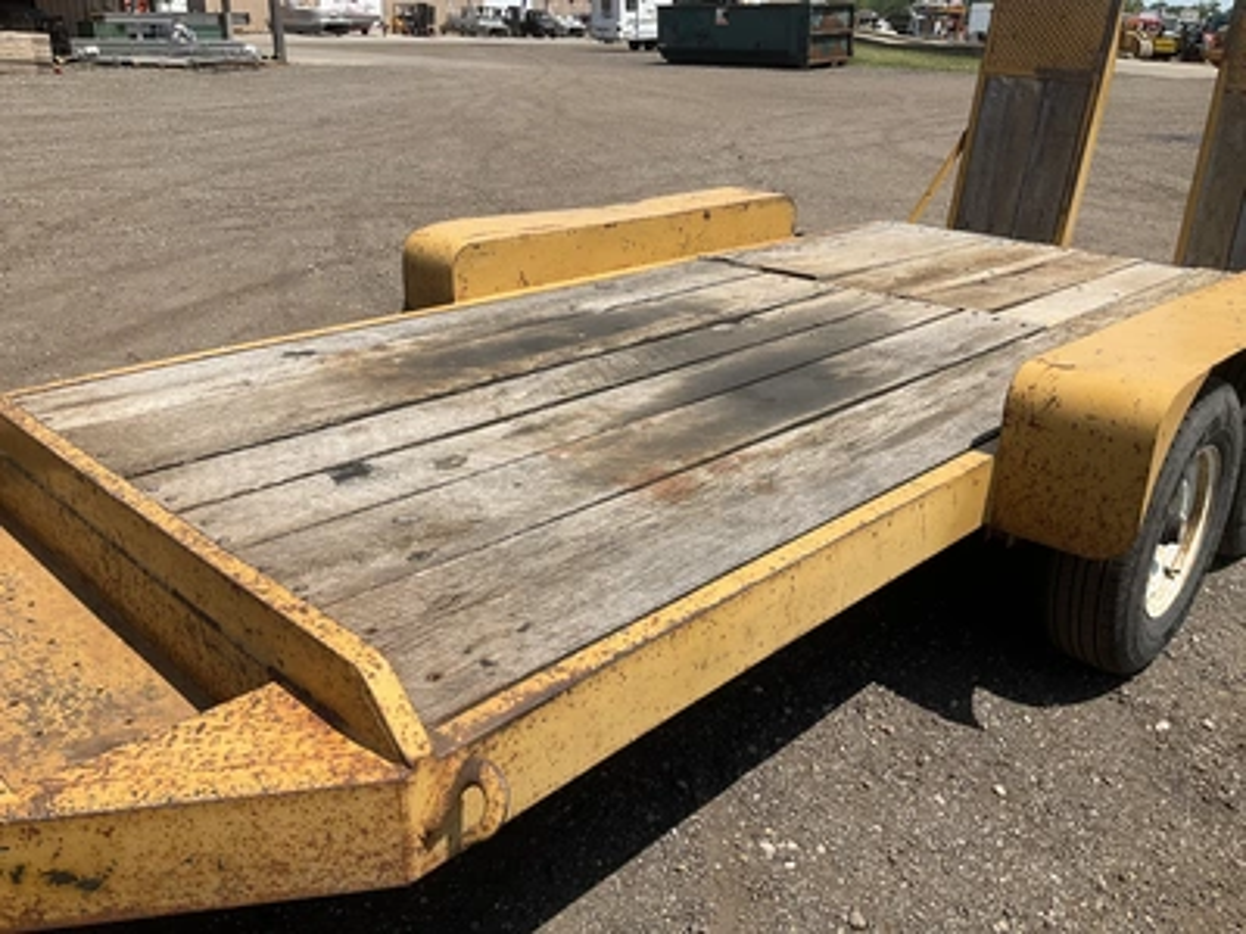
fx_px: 1044
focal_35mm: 29
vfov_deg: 48.2
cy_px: 467
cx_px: 623
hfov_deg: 61.7
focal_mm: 3
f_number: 1.8
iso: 25
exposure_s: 1/2058
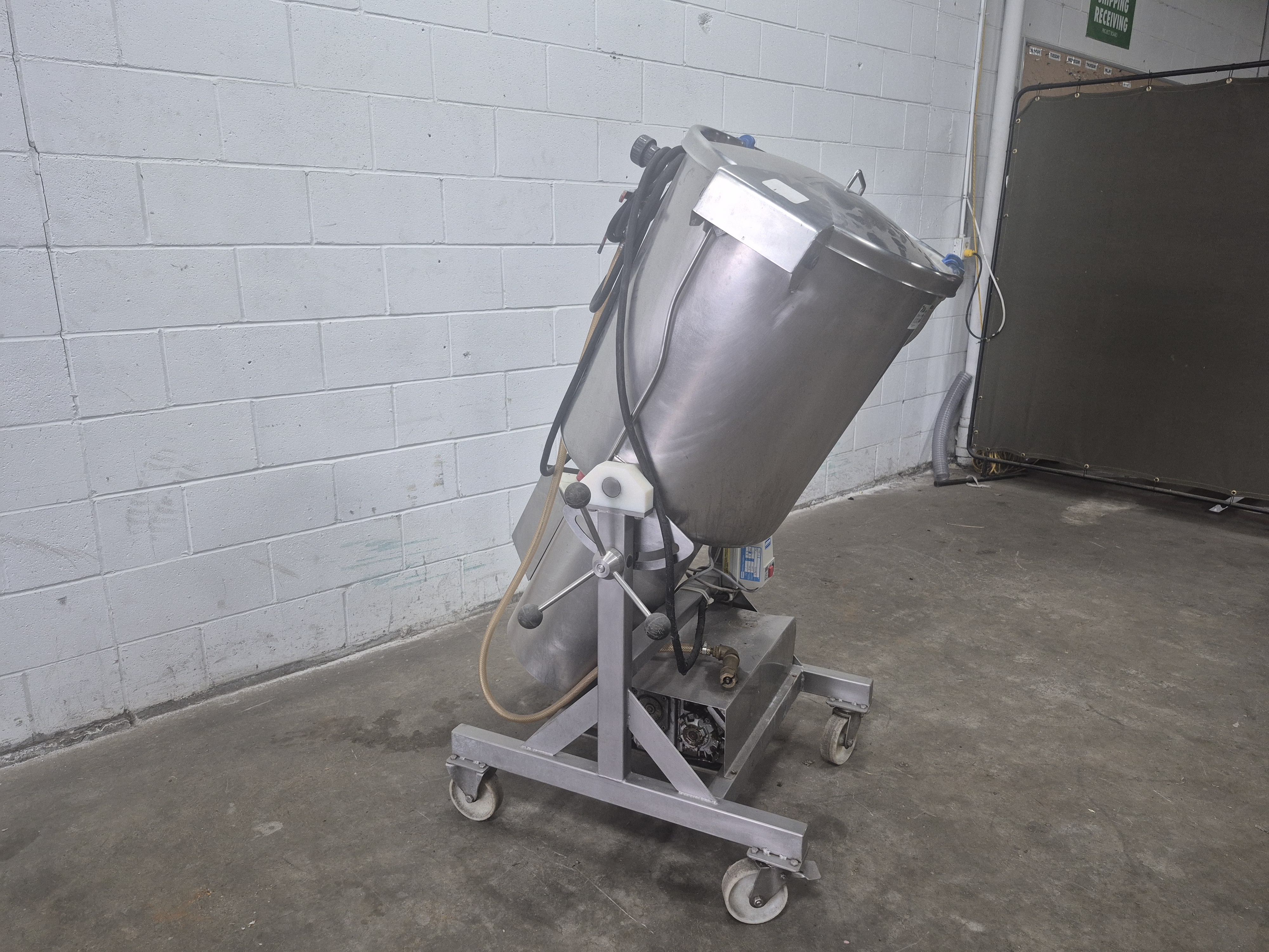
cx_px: 634
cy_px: 476
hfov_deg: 73.9
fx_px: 843
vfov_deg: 58.9
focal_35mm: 23
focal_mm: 5.4
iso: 250
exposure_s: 1/120
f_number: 1.8
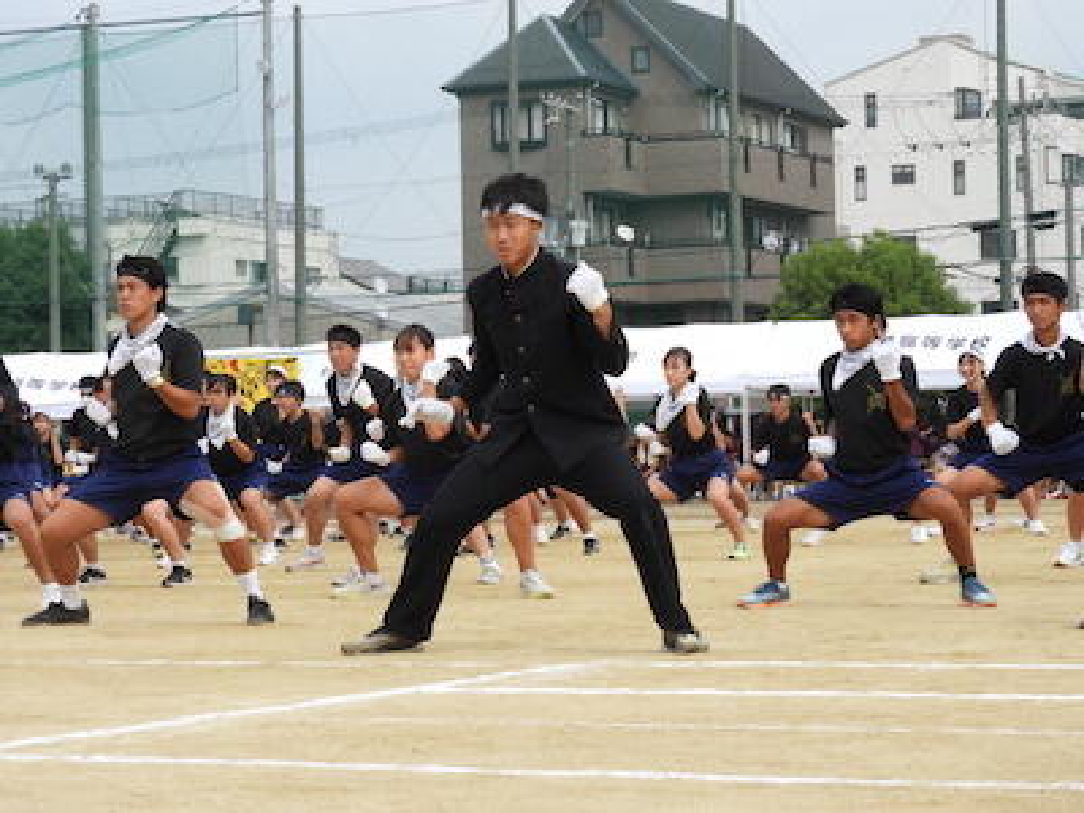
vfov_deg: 14.1
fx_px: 3288
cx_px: 542
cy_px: 406
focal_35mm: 105
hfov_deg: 18.7
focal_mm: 18.8
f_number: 4.8
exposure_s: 1/400
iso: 100
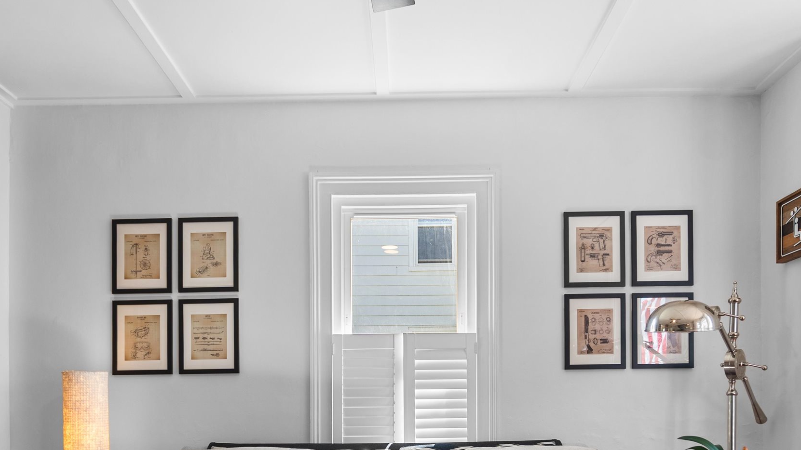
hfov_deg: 62.6
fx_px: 658
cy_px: 411
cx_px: 404
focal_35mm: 31
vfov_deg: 35.4
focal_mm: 16
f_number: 4
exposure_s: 1/15
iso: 100
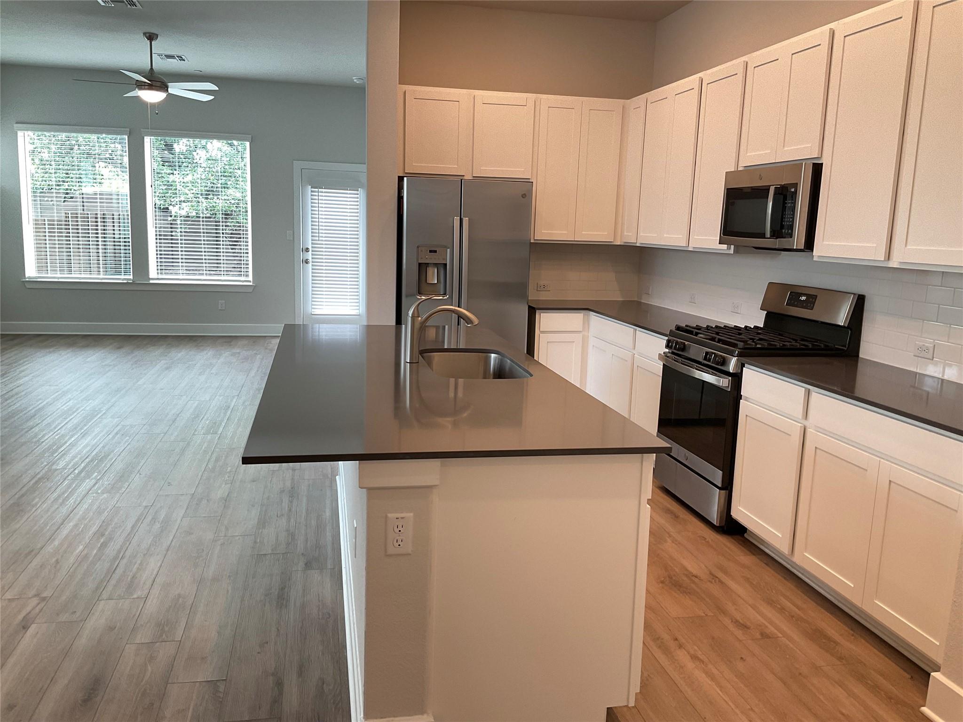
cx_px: 482
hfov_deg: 61.7
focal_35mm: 29
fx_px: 807
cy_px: 361
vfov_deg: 48.2
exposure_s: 1/60
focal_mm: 3
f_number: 1.8
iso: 80
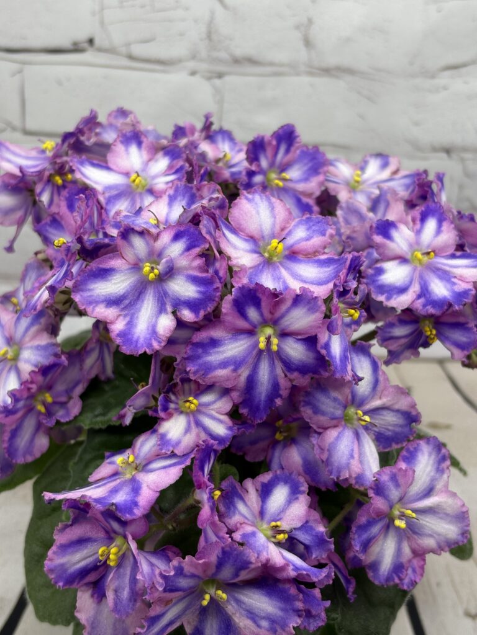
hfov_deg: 28.0
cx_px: 238
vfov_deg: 36.8
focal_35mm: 52
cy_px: 318
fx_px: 955
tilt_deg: -34.7
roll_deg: -3.7
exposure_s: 1/450
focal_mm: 5.96
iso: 40
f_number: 1.6
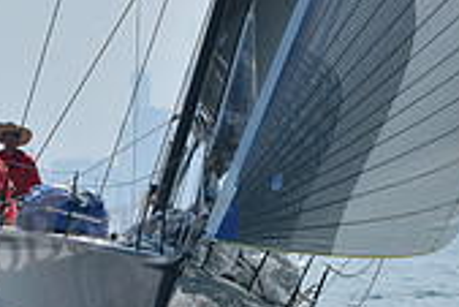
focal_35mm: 669
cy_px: 64
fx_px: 8537
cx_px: 375
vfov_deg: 2.1
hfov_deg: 3.1
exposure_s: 1/1250
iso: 250
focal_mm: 195
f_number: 8
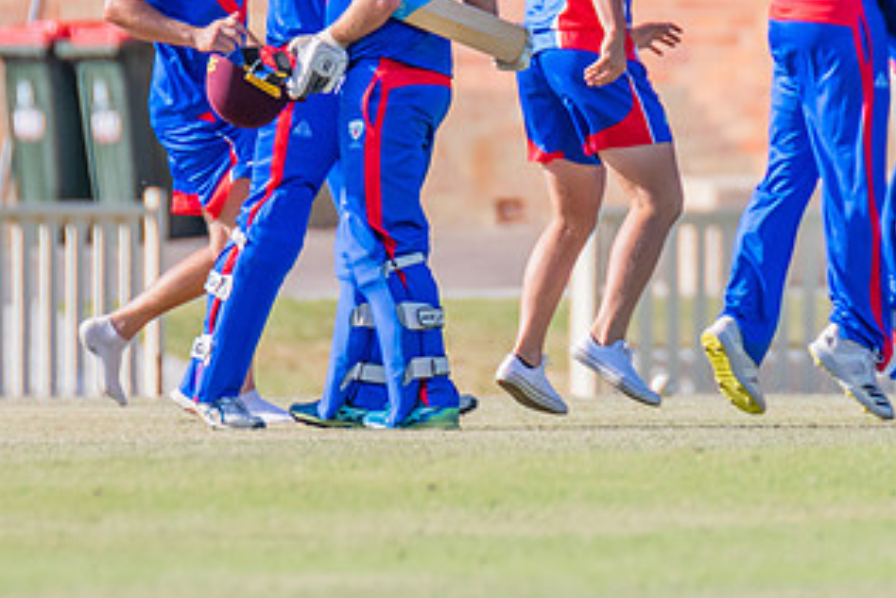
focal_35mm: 1704
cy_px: 152
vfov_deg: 0.8
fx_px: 42428
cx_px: 729
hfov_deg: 1.2
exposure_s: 1/2000
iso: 640
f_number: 6.3
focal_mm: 600
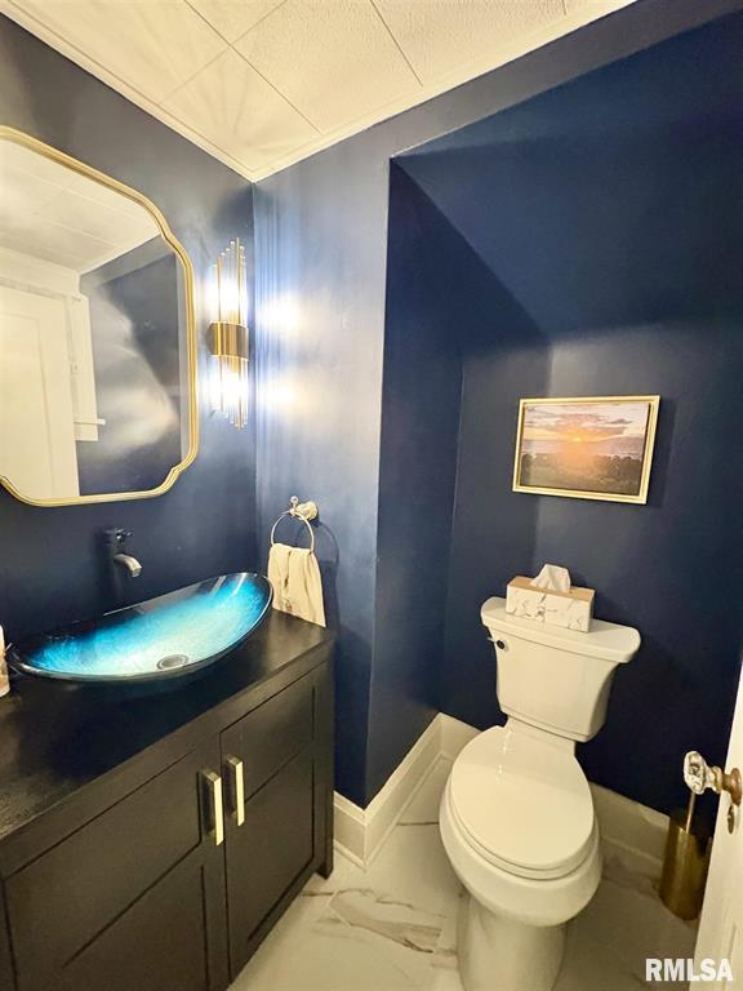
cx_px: 372
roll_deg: -2.0
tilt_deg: -5.1
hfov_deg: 85.7
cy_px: 496
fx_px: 401
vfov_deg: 102.1
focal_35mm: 14
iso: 1250
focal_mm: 2.22
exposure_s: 1/30
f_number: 2.2
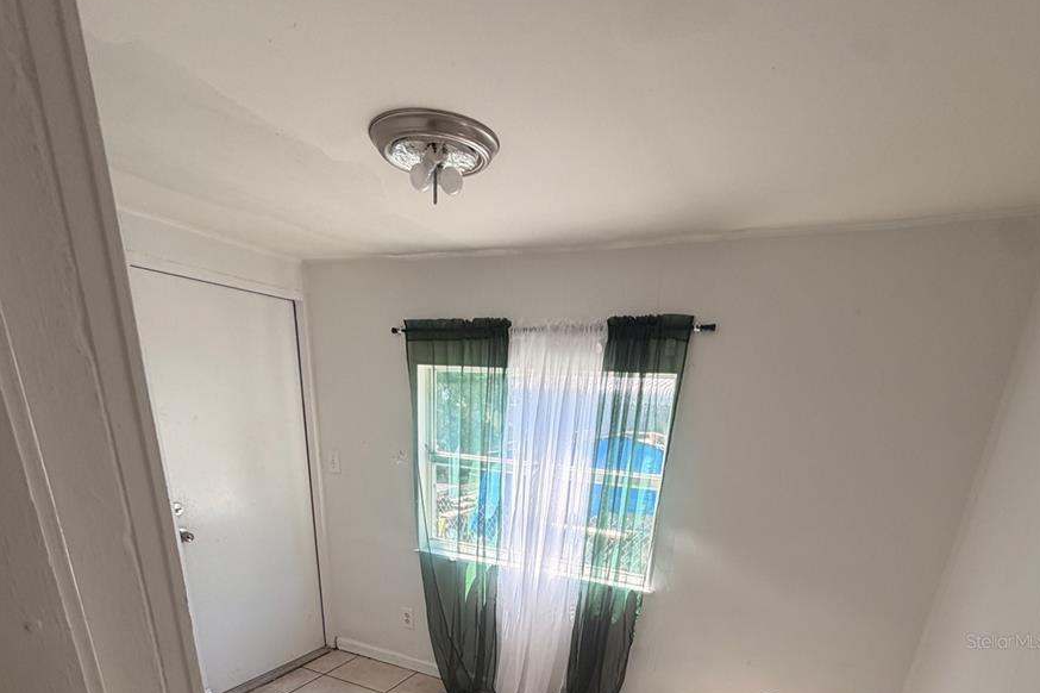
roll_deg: -4.4
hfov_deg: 84.0
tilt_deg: -20.7
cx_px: 515
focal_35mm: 20
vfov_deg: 53.1
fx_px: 578
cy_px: 641
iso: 80
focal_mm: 2.22
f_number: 2.2
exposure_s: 1/121
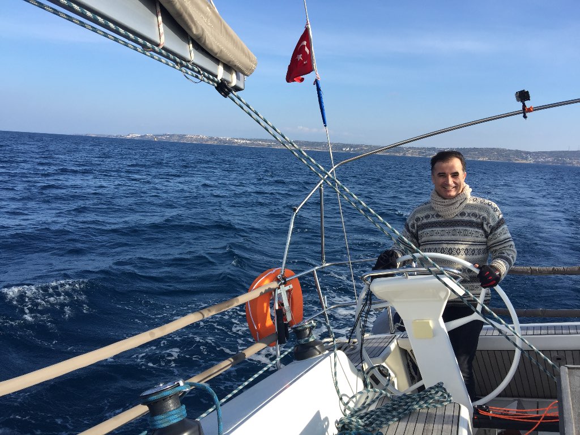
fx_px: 486
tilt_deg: -6.7
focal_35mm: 29
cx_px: 290
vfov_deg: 48.2
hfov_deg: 61.7
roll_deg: -3.1
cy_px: 218
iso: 32
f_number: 2.2
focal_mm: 4.15
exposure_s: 1/1319
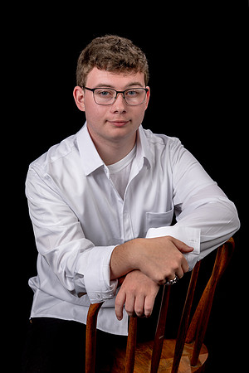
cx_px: 124
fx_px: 519
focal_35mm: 50
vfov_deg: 39.6
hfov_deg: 27.0
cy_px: 186
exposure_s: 1/160
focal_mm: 50
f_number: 5
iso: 100
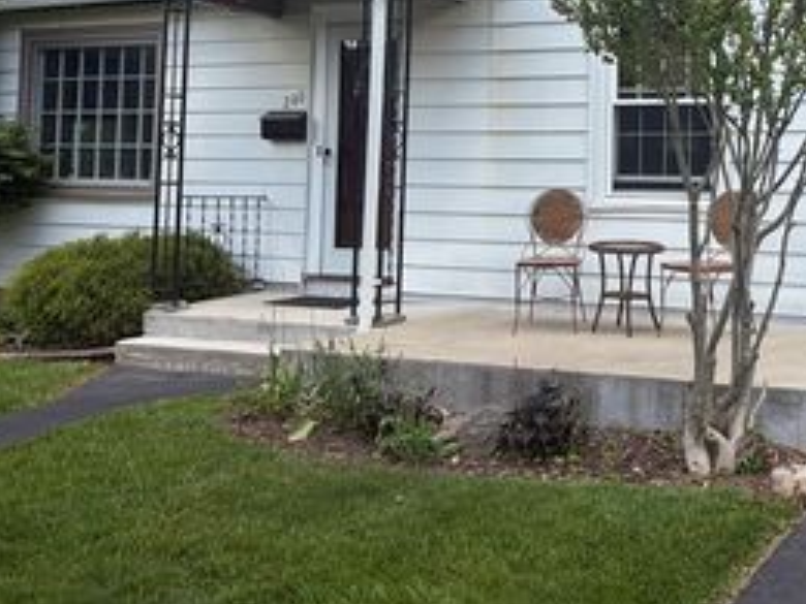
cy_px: 76
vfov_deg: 28.2
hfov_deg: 36.7
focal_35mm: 50
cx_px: 660
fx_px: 1164
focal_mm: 5.96
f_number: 1.6
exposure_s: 1/1155
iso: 50
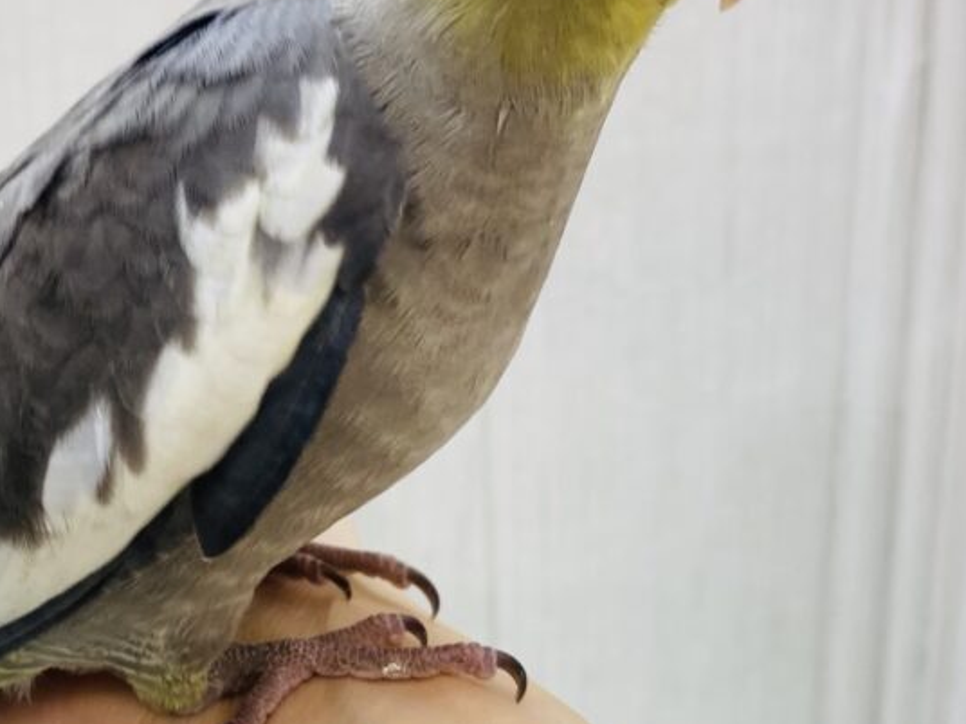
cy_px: 234
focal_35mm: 56
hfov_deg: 32.3
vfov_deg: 25.9
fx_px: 1563
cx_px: 65
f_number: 1.8
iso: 125
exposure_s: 1/100
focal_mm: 4.25
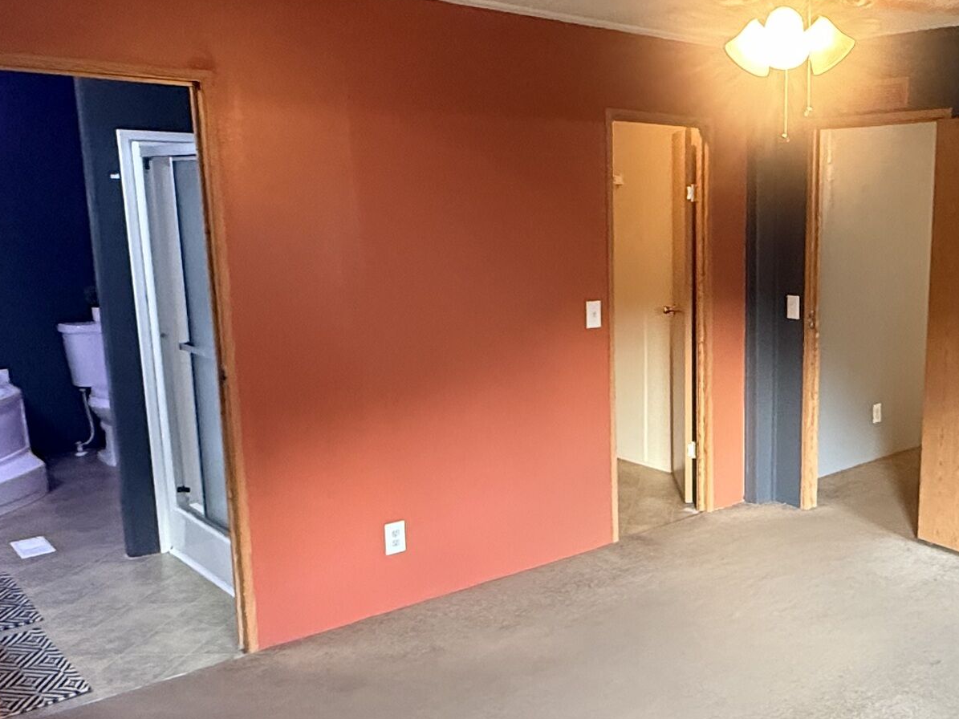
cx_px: 764
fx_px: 997
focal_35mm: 36
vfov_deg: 39.6
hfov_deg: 48.5
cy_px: 376
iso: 800
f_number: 2.2
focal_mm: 2.22
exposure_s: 1/60
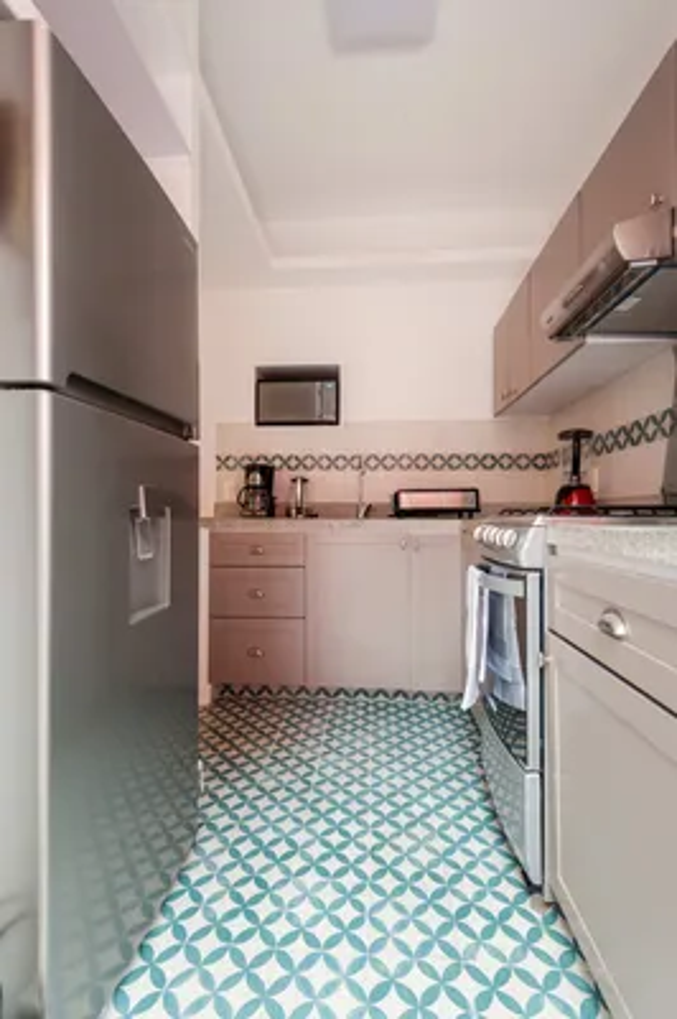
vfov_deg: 96.8
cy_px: 510
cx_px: 338
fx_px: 452
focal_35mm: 16
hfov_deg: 73.6
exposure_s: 1/15
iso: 400
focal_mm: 16
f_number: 8
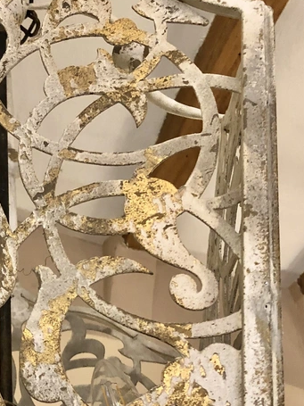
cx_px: -2
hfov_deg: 22.7
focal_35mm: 62
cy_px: 294
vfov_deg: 30.8
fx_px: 726
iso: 100
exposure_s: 1/17
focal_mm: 4
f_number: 1.8
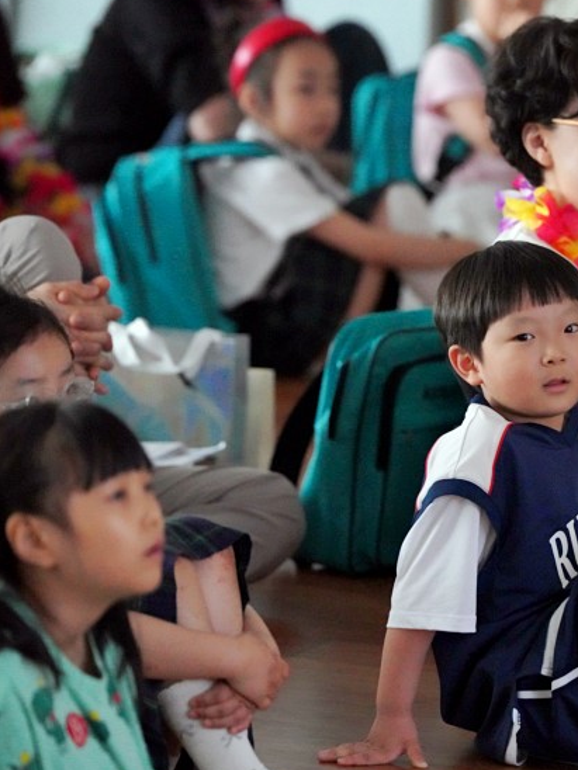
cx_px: 518
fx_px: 7035
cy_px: 378
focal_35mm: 316
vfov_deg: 6.3
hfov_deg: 4.7
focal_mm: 200
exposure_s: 1/250
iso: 12800
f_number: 3.5
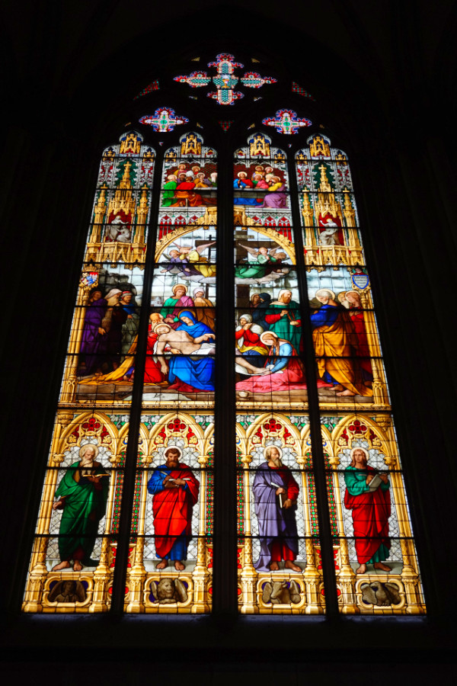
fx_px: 685
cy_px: 343
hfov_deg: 36.9
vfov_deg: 53.1
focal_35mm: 36
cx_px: 228
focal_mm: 24
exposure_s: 1/60
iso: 250
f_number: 4.5
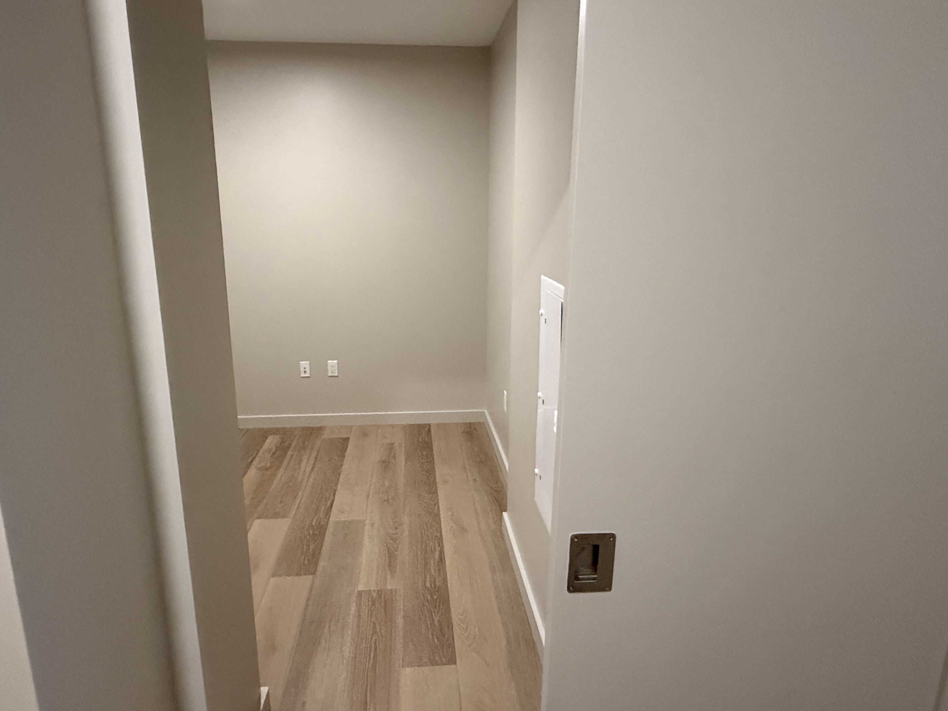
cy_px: 328
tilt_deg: -12.1
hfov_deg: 81.7
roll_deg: -0.3
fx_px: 548
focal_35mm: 20
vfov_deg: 65.9
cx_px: 452
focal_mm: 2.22
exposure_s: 1/60
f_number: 2.2
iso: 800
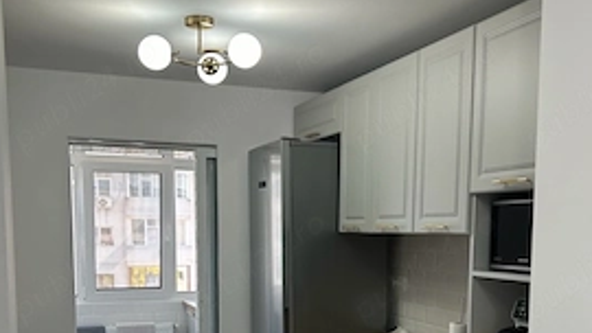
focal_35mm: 42
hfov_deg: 48.3
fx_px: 659
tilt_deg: -5.7
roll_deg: -0.9
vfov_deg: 27.4
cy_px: 294
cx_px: 298
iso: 50
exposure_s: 1/100
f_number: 1.5
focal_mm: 5.7
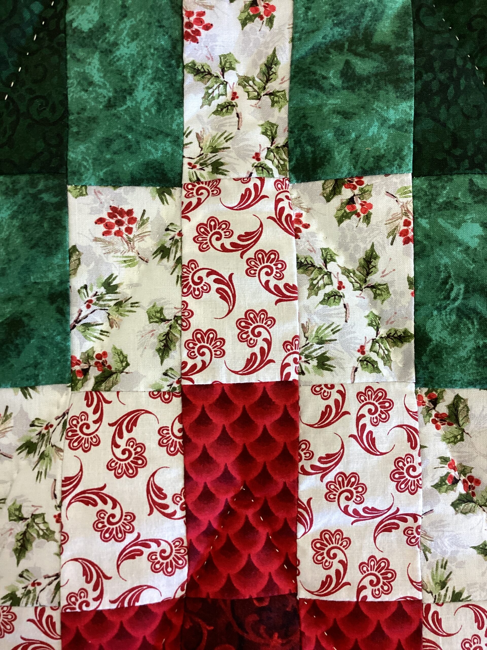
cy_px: 325
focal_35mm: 31
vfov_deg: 58.4
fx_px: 582
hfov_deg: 45.4
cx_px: 244
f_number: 2.4
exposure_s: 1/60
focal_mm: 3.3
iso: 100
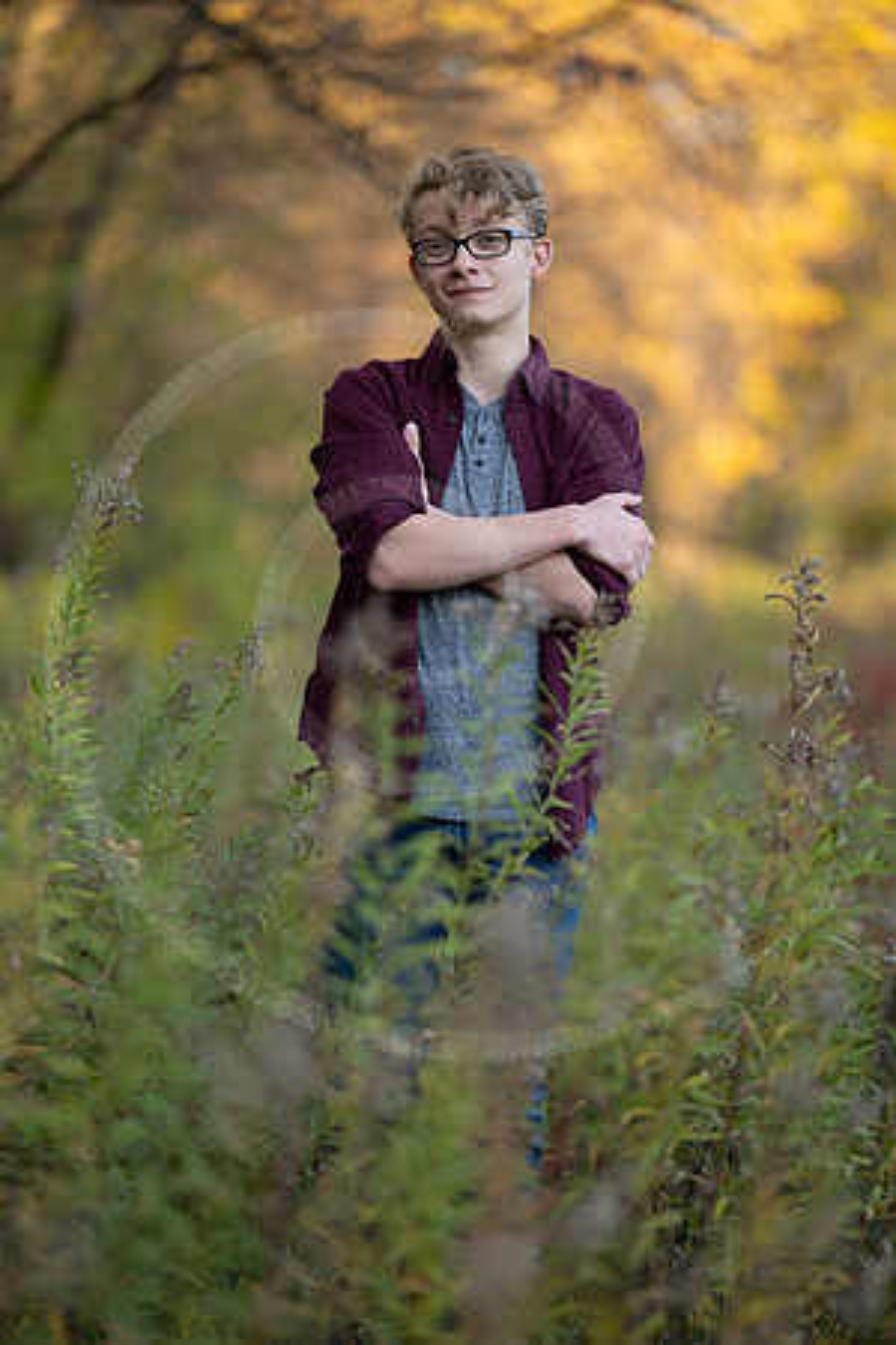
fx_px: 3173
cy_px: 672
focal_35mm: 85
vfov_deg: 23.9
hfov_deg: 16.1
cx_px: 448
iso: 160
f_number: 1.2
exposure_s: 1/800
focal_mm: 85
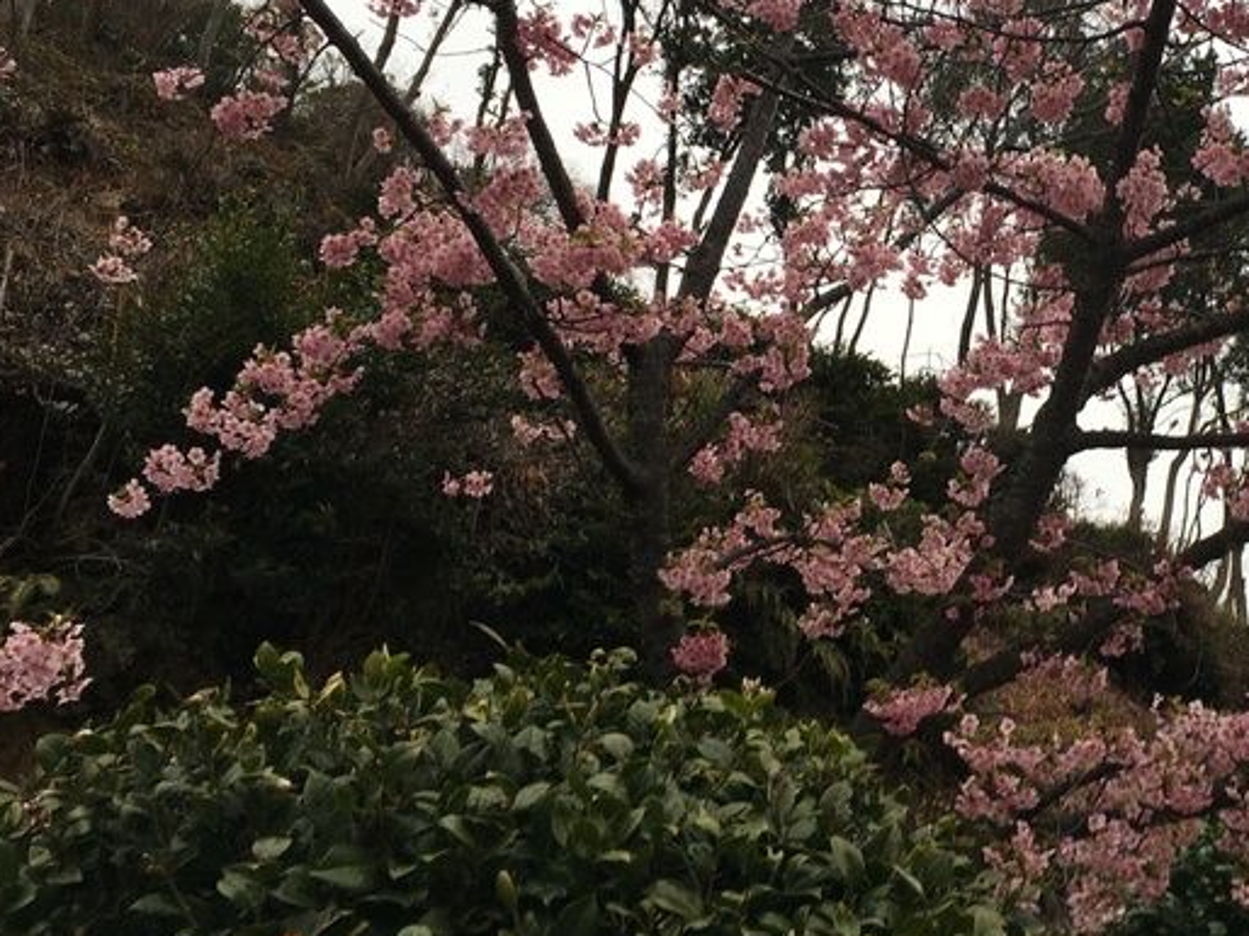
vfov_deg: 31.2
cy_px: 308
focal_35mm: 46
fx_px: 1659
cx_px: 973
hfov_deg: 39.8
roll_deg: +2.1
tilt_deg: +27.2
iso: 25
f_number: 2.2
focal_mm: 4.15
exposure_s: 1/60
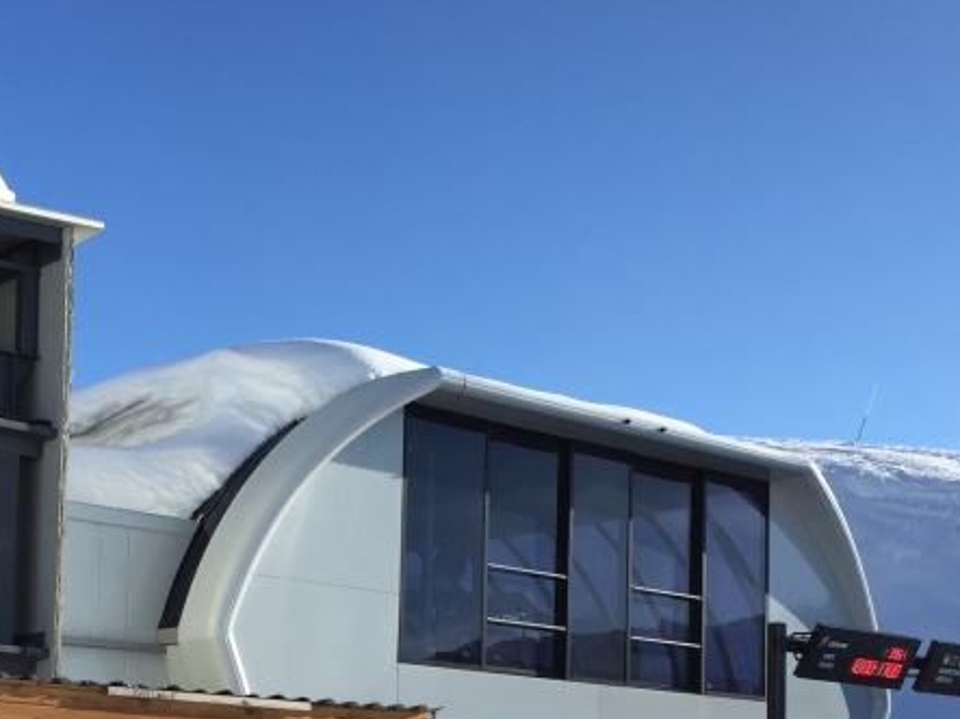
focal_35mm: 67
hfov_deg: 28.8
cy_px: 747
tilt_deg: +3.1
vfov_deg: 21.1
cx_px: 349
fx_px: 1858
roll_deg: -1.9
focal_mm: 4.15
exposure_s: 1/2198
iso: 32
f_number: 2.2
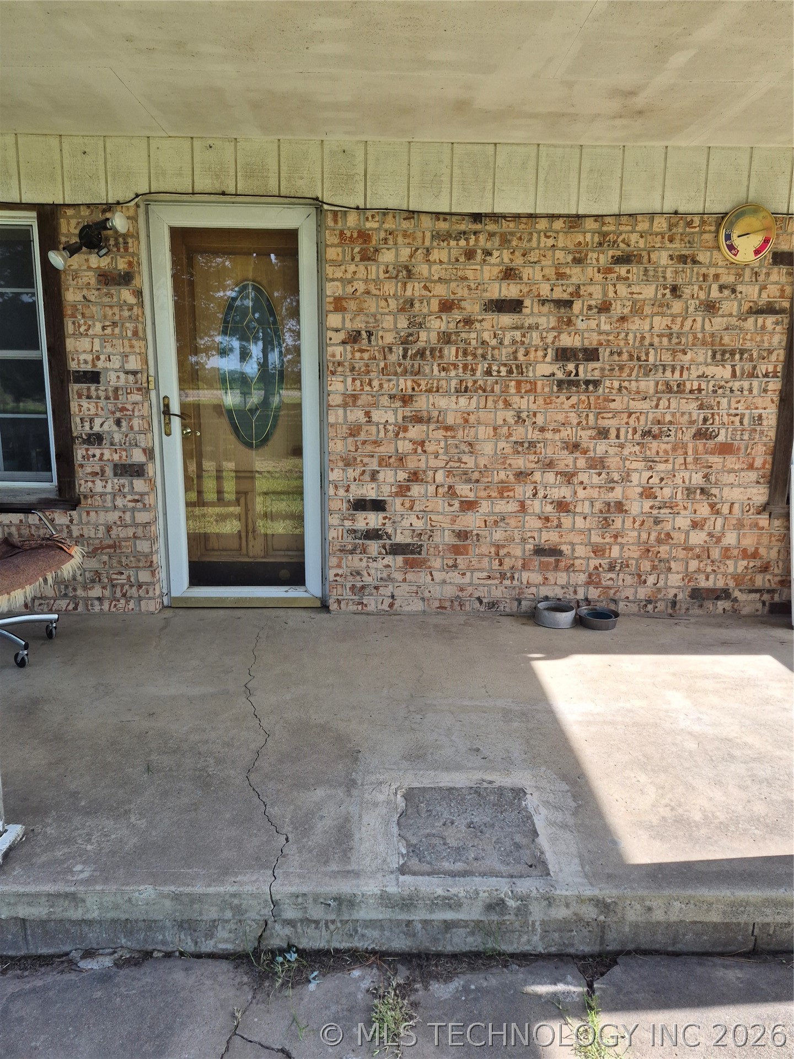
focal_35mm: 23
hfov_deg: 58.9
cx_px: 397
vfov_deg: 73.9
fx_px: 703
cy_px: 530
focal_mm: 5.4
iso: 80
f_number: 1.8
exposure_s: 1/2056
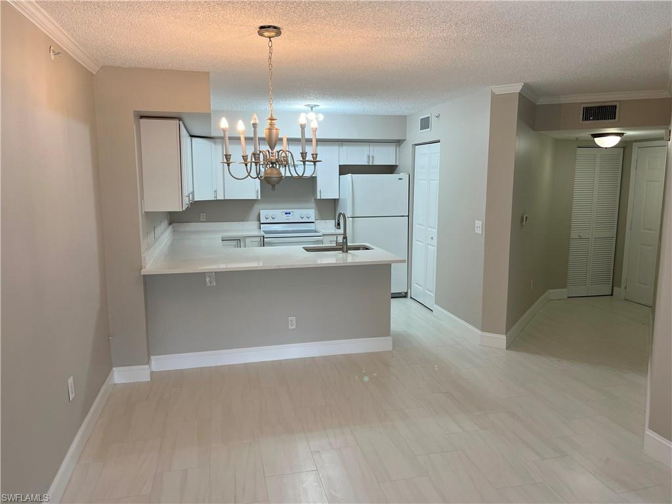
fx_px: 505
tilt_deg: -8.0
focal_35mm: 26
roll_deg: -0.2
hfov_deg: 67.3
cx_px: 336
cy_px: 252
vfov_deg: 53.1
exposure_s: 1/60
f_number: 1.6
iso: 80
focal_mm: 5.1
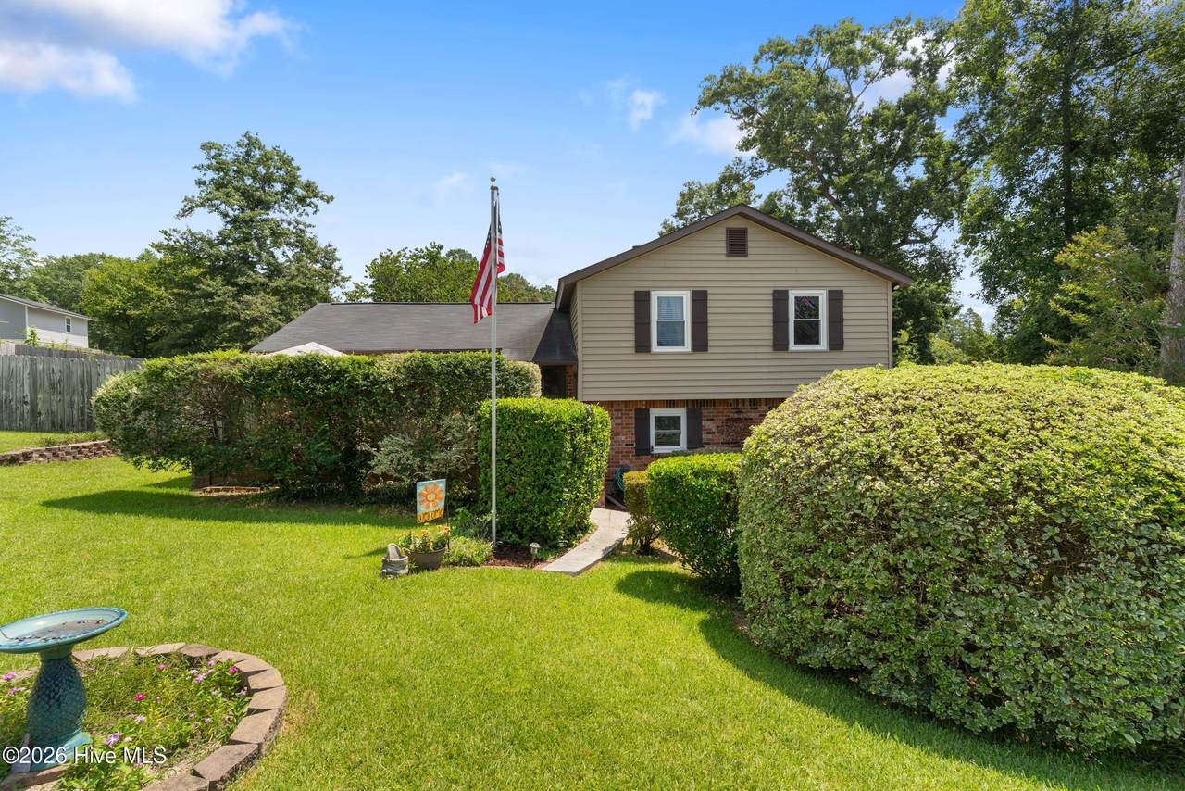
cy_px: 396
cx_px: 592
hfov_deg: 93.3
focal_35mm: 17
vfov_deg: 70.5
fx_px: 560
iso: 200
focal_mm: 17
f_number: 8
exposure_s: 1/80
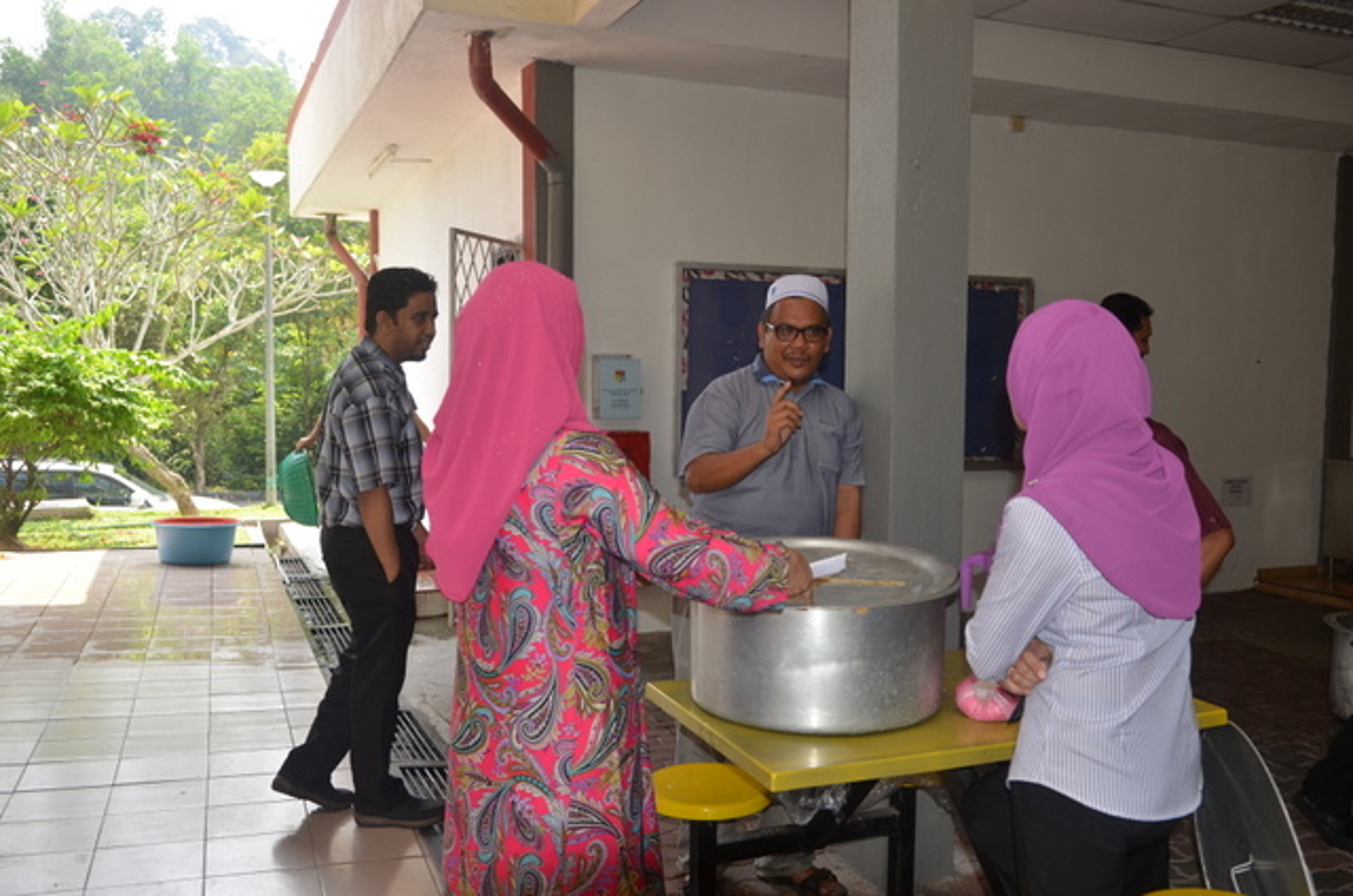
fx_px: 1238
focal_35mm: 33
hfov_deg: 57.3
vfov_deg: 39.8
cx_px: 676
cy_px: 448
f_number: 4
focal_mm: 22
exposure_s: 1/250
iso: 180
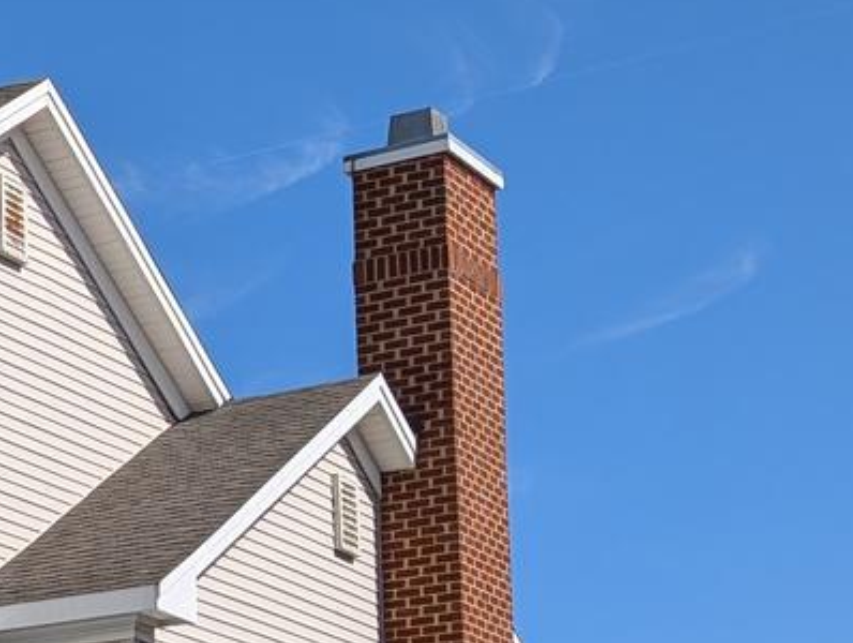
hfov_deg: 13.8
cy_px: 911
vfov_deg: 11.7
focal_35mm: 123
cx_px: -804
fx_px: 3036
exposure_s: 1/1689
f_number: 1.68
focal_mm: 6.9
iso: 21
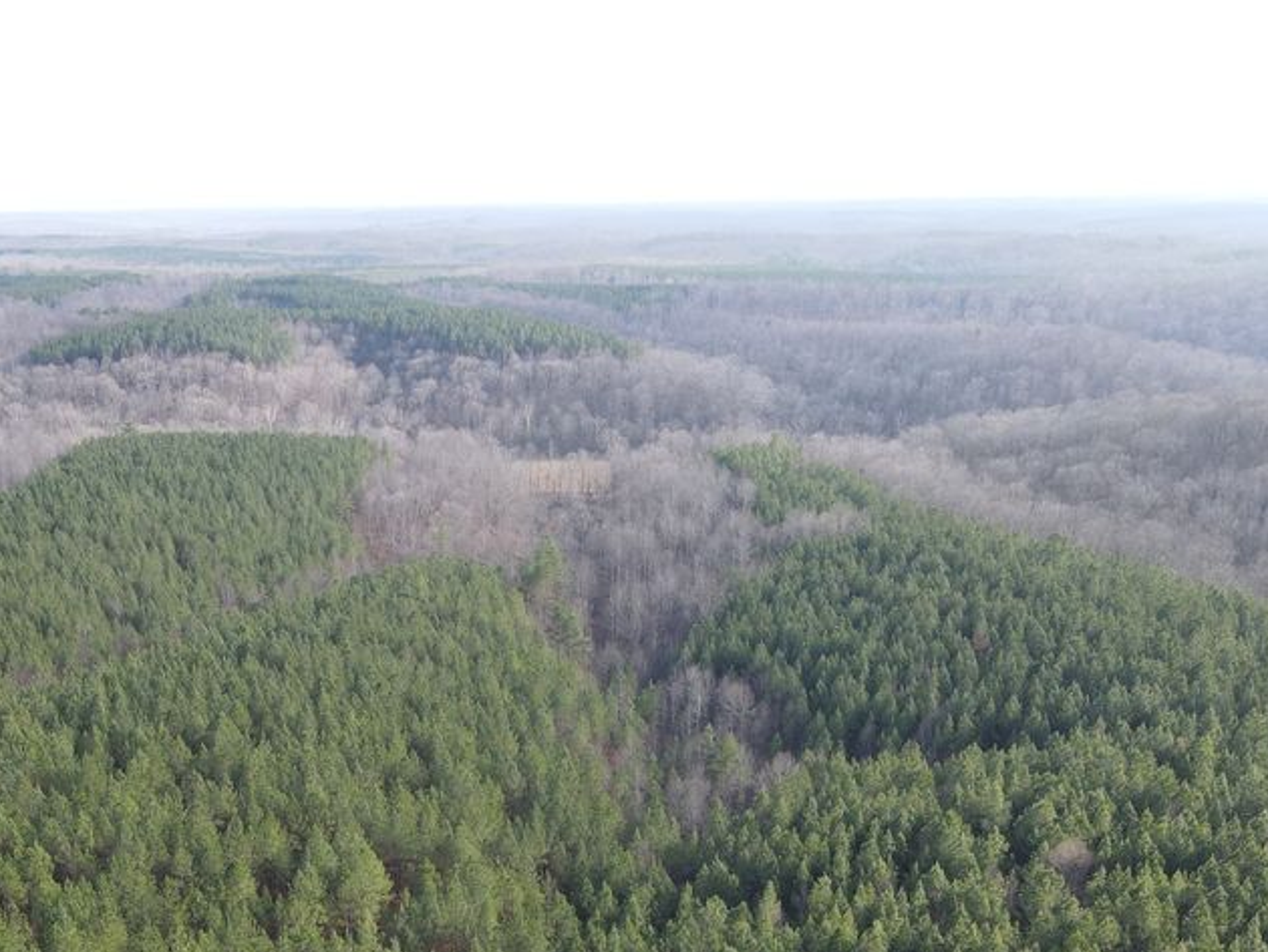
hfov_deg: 46.8
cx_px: 384
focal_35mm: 39
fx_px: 1429
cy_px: 759
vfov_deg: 35.7
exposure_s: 1/160
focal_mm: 4.5
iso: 100
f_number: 2.8
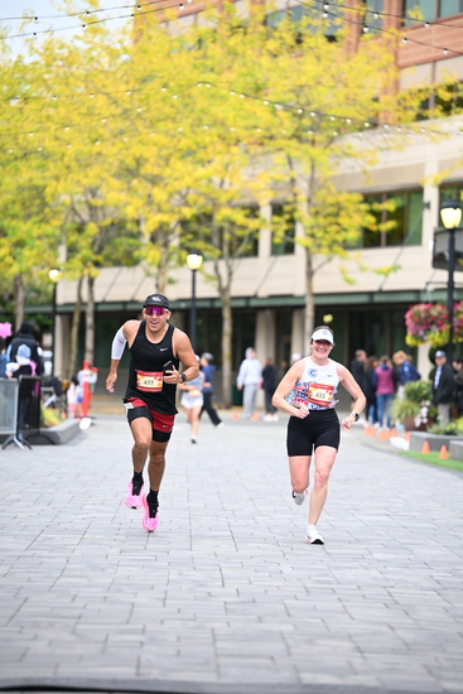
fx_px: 2699
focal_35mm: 140
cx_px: 232
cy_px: 347
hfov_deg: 9.8
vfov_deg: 14.6
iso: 1000
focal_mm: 140
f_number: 2.8
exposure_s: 1/1600
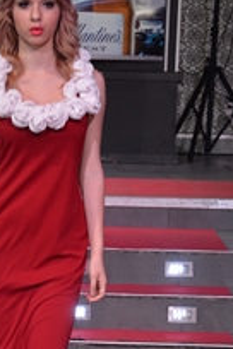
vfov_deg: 10.3
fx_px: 1922
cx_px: 22
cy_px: 315
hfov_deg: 6.9
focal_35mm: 198
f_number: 5
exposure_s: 1/60
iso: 500
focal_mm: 52
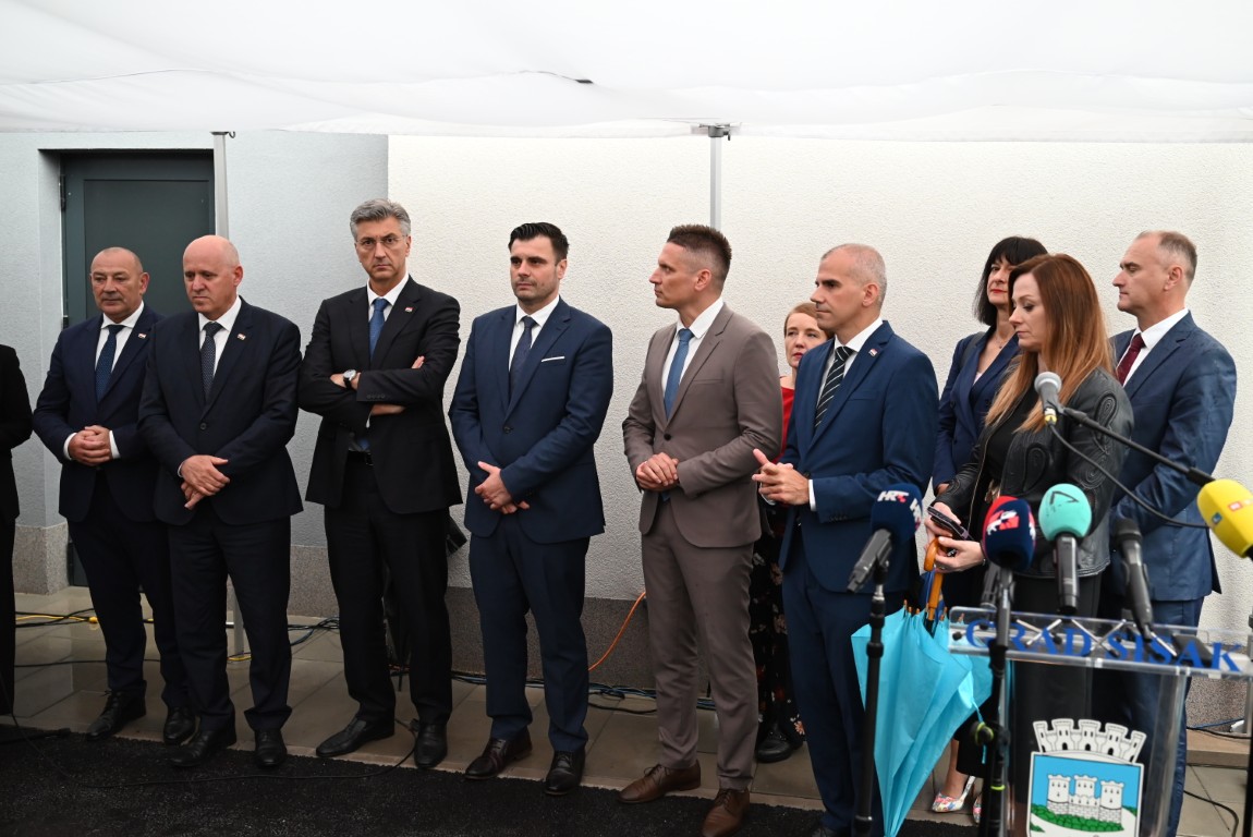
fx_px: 1219
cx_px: 626
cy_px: 418
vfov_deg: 37.9
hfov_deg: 54.4
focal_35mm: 35
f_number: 3.5
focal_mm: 35
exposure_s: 1/400
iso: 2000
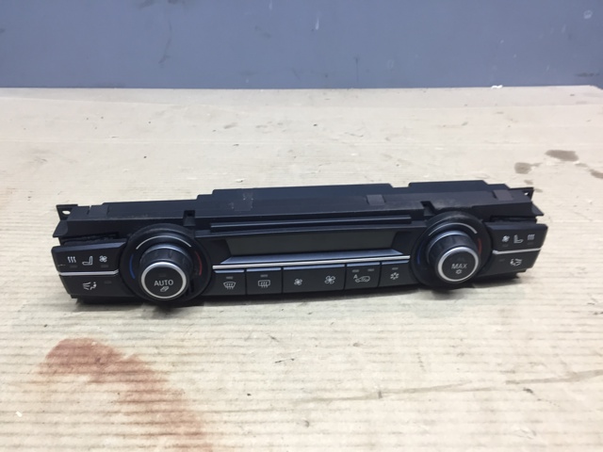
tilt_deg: -24.9
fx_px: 505
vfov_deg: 48.2
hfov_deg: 61.7
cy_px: 226
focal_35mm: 29
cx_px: 302
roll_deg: -1.4
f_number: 2.2
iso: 80
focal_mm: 4.15
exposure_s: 1/33
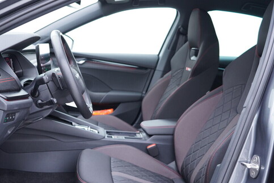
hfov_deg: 47.3
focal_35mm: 41
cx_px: 120
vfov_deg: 32.6
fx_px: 312
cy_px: 100
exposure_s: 1/40
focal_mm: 24
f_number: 2.8
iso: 400
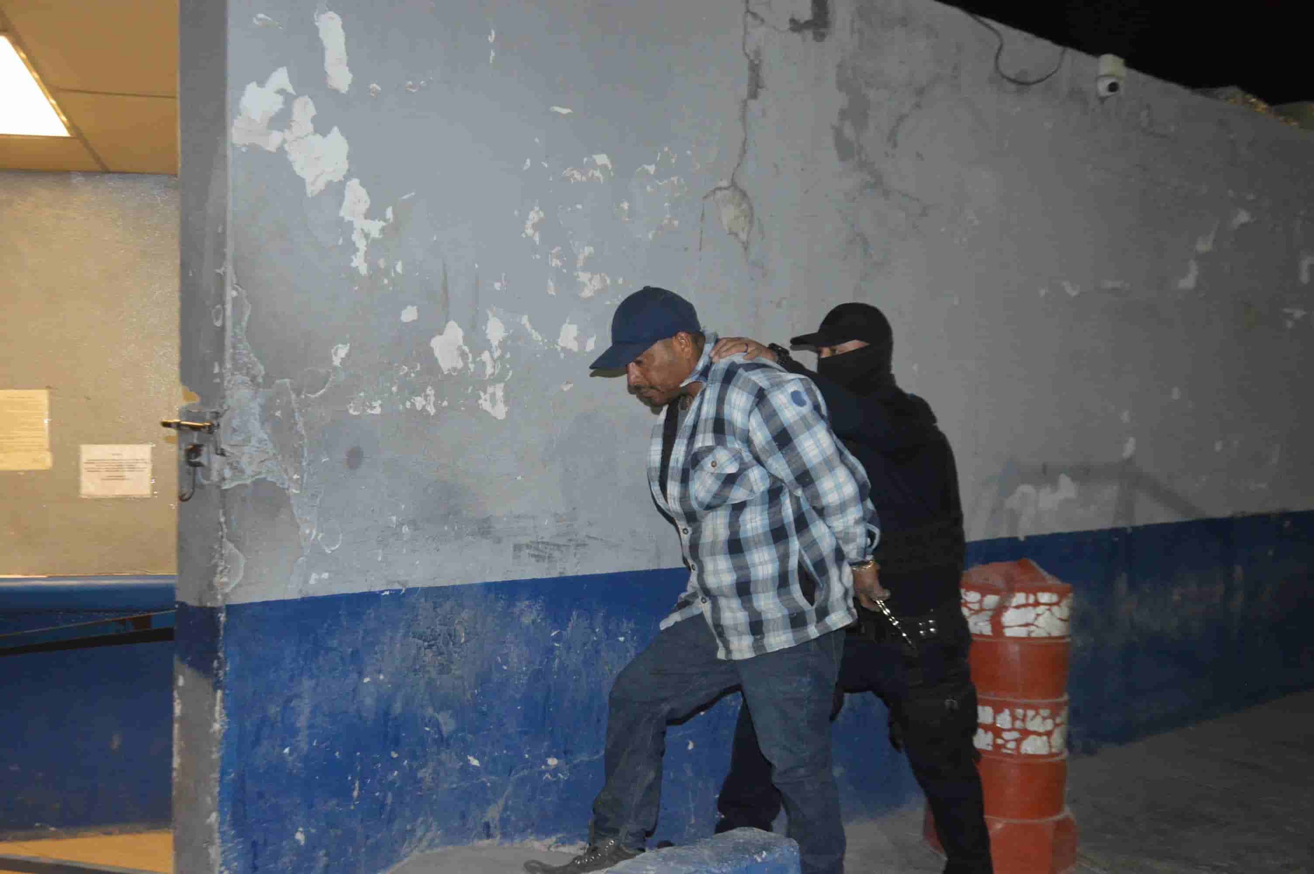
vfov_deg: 34.1
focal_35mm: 39
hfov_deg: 49.6
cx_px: 657
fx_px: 1422
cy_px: 437
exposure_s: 1/60
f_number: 4
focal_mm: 26
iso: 3200
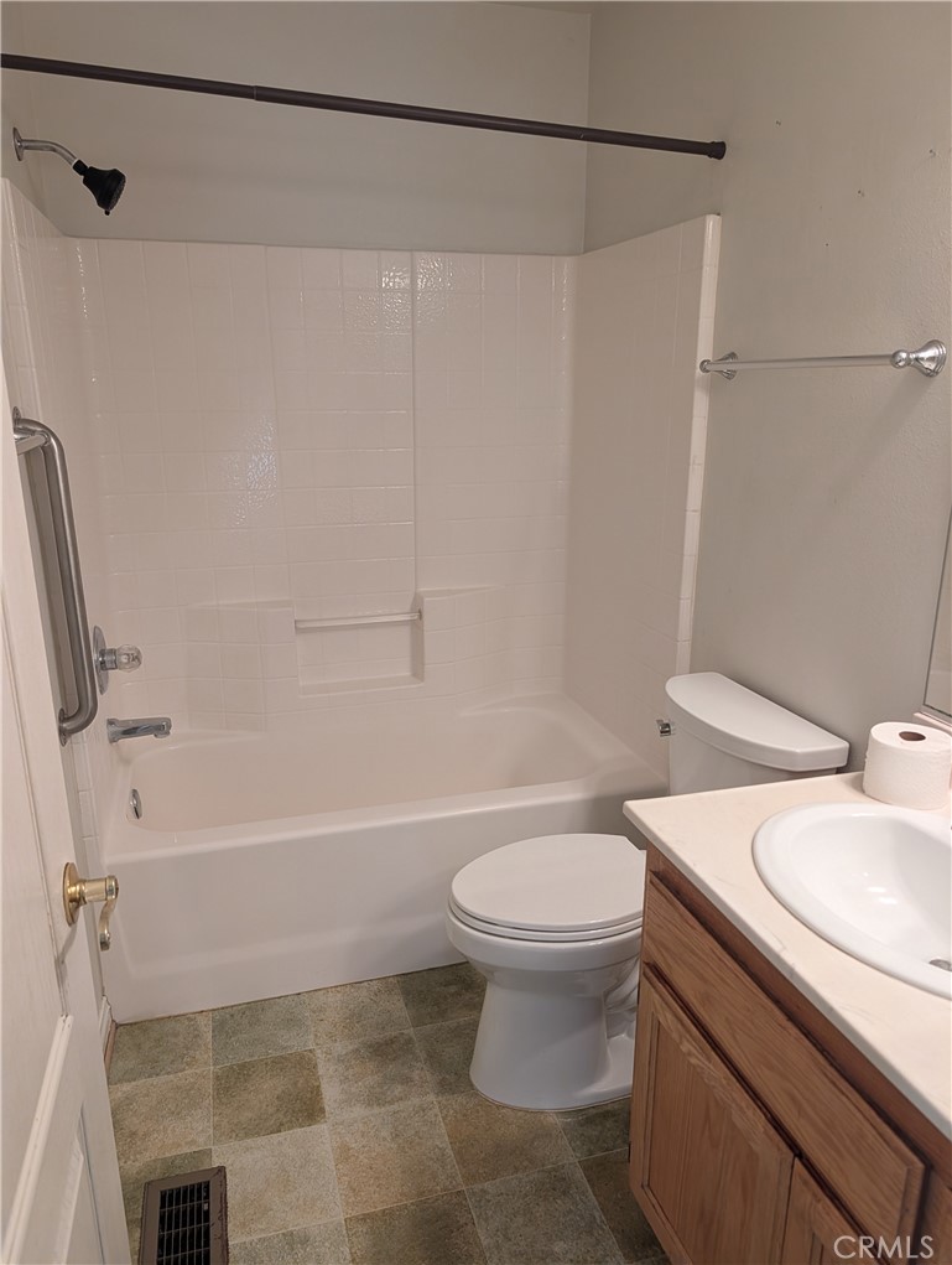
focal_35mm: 24
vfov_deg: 71.5
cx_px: 476
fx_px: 878
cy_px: 632
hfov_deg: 56.9
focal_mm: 6.9
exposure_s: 1/120
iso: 334
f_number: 1.68
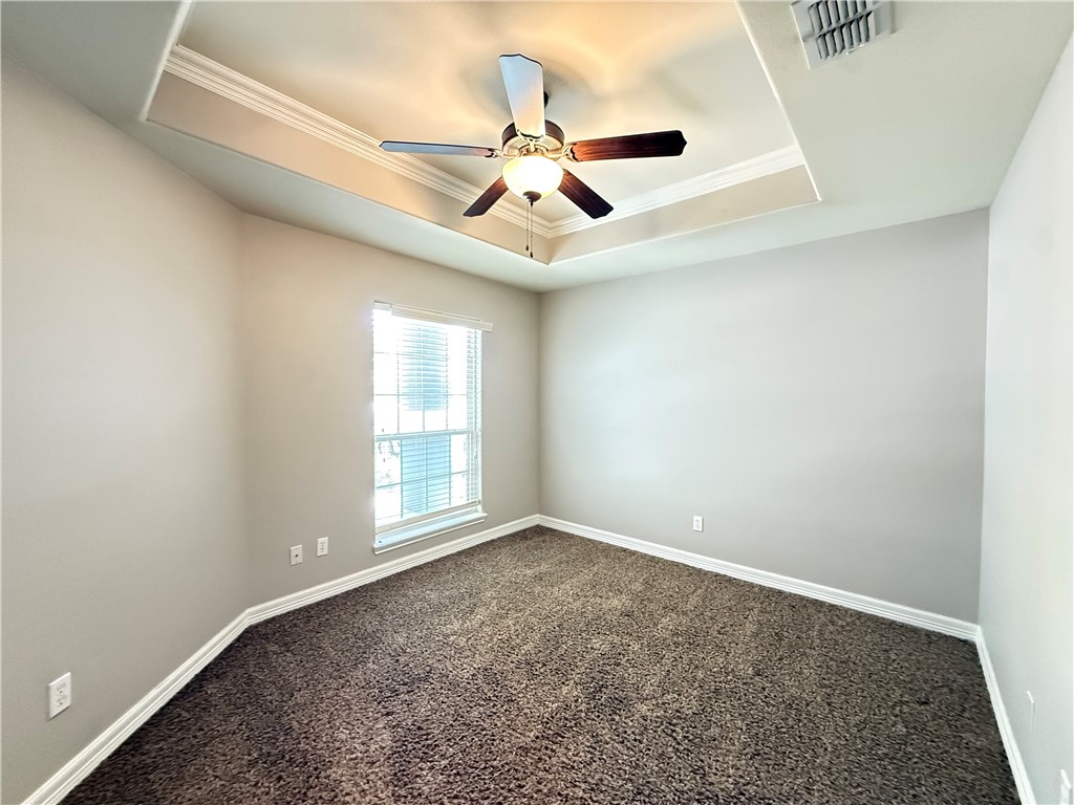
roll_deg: -0.3
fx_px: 434
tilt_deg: -1.5
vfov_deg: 85.7
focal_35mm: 14
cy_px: 402
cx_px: 537
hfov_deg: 102.1
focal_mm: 2.22
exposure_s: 1/60
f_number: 2.2
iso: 1000
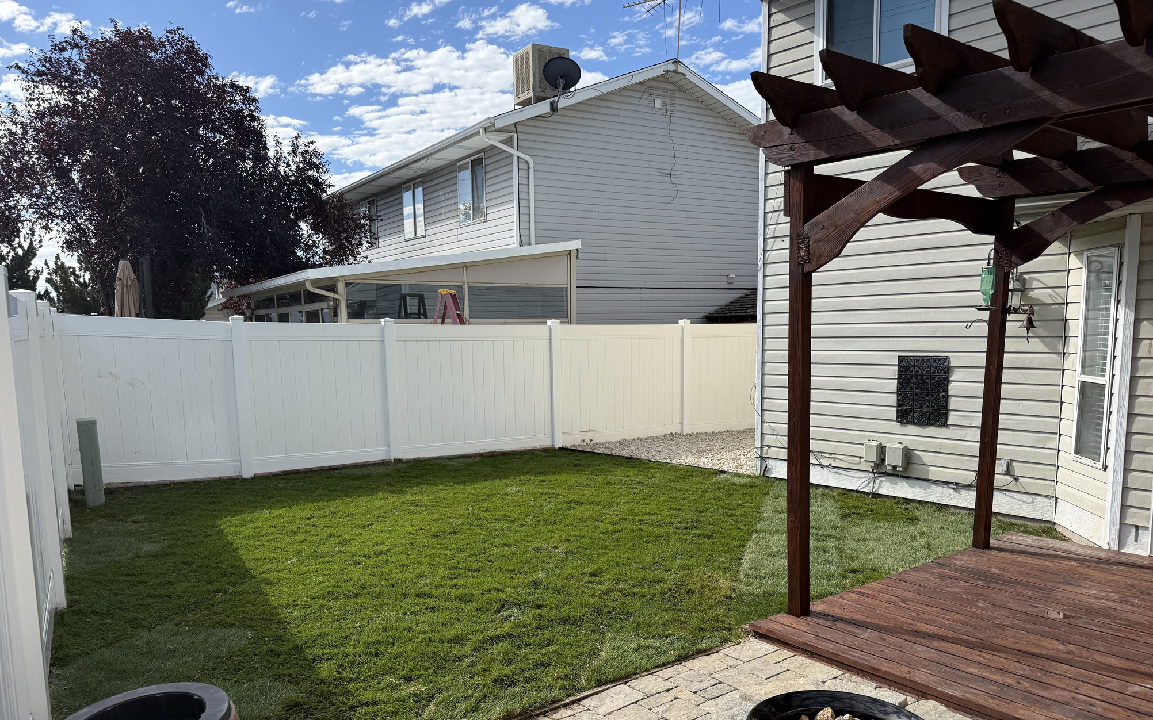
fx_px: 817
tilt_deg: -7.7
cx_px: 566
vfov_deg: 47.3
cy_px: 439
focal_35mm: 26
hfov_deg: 70.4
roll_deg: +0.6
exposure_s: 1/3759
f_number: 1.78
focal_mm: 6.76
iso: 100
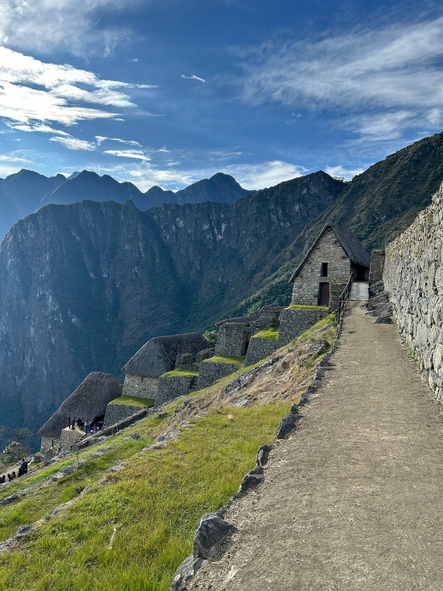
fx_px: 444
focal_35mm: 26
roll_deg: -2.3
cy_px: 296
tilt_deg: -2.2
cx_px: 222
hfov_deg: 53.1
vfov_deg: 67.3
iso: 50
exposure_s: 1/2353
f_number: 1.5
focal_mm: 5.7
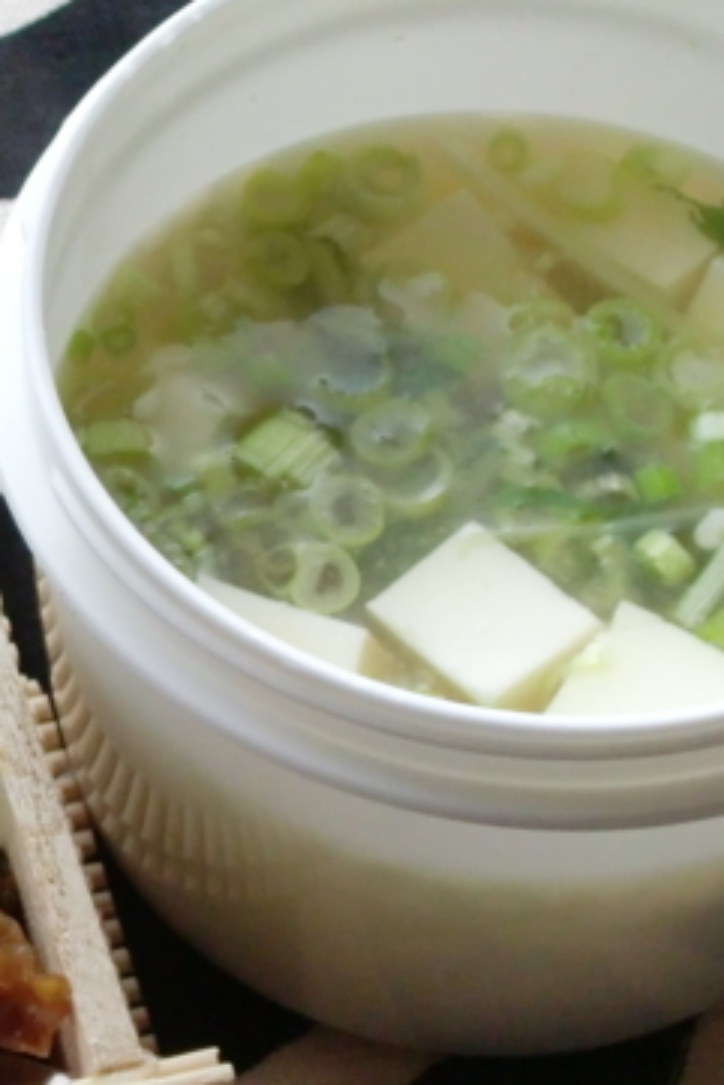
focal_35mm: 152
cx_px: -300
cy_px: 595
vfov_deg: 13.5
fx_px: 4581
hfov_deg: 8.9
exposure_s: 1/60
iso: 400
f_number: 4.1
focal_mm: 11.7
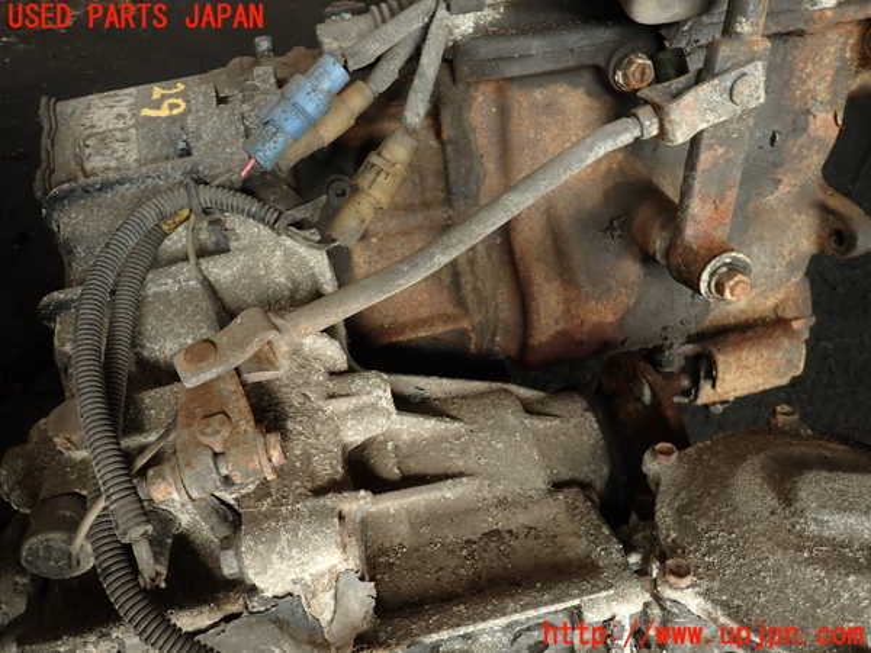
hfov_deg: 69.4
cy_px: 326
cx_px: 436
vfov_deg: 54.9
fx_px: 629
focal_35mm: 25
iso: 100
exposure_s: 1/80
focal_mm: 4.5
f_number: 2
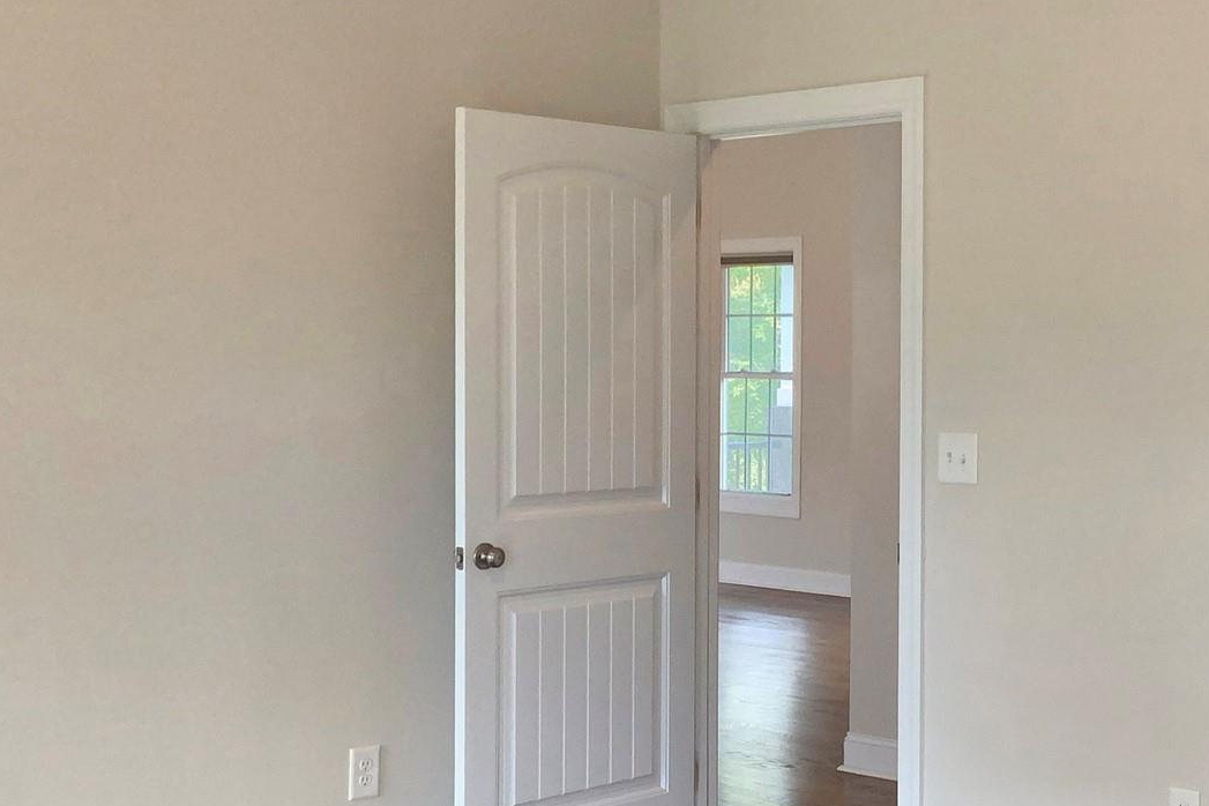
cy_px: 685
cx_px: 946
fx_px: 1981
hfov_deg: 33.1
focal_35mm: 59
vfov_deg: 22.6
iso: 40
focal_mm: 3
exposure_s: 1/60
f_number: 1.8
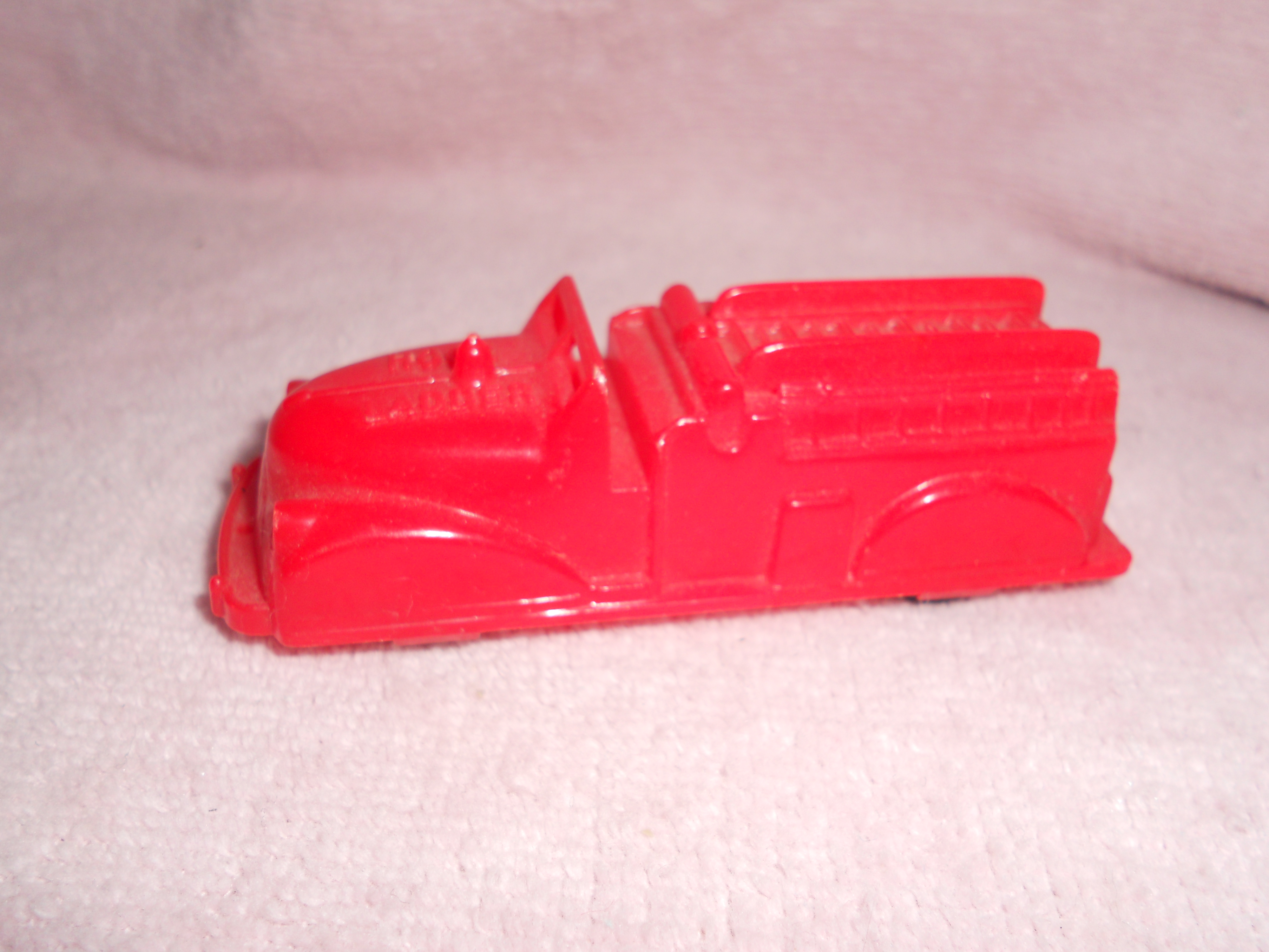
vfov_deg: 44.2
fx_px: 1173
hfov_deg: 56.8
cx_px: 634
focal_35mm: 32
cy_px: 476
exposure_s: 1/25
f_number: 8.8
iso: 80
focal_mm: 5.8
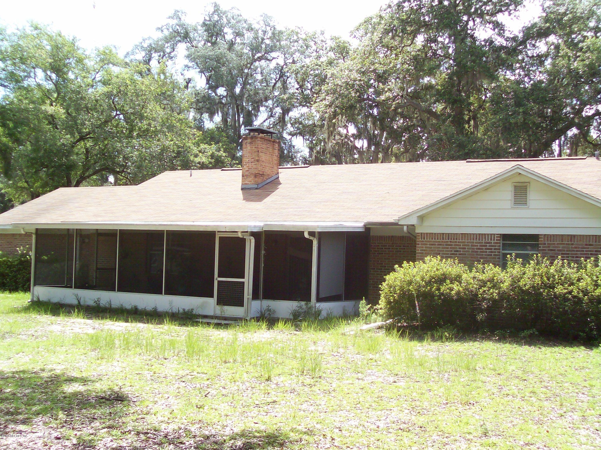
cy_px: 225
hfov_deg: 42.1
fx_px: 781
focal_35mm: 45
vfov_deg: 32.2
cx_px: 300
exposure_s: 1/304
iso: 80
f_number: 3
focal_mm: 7.6
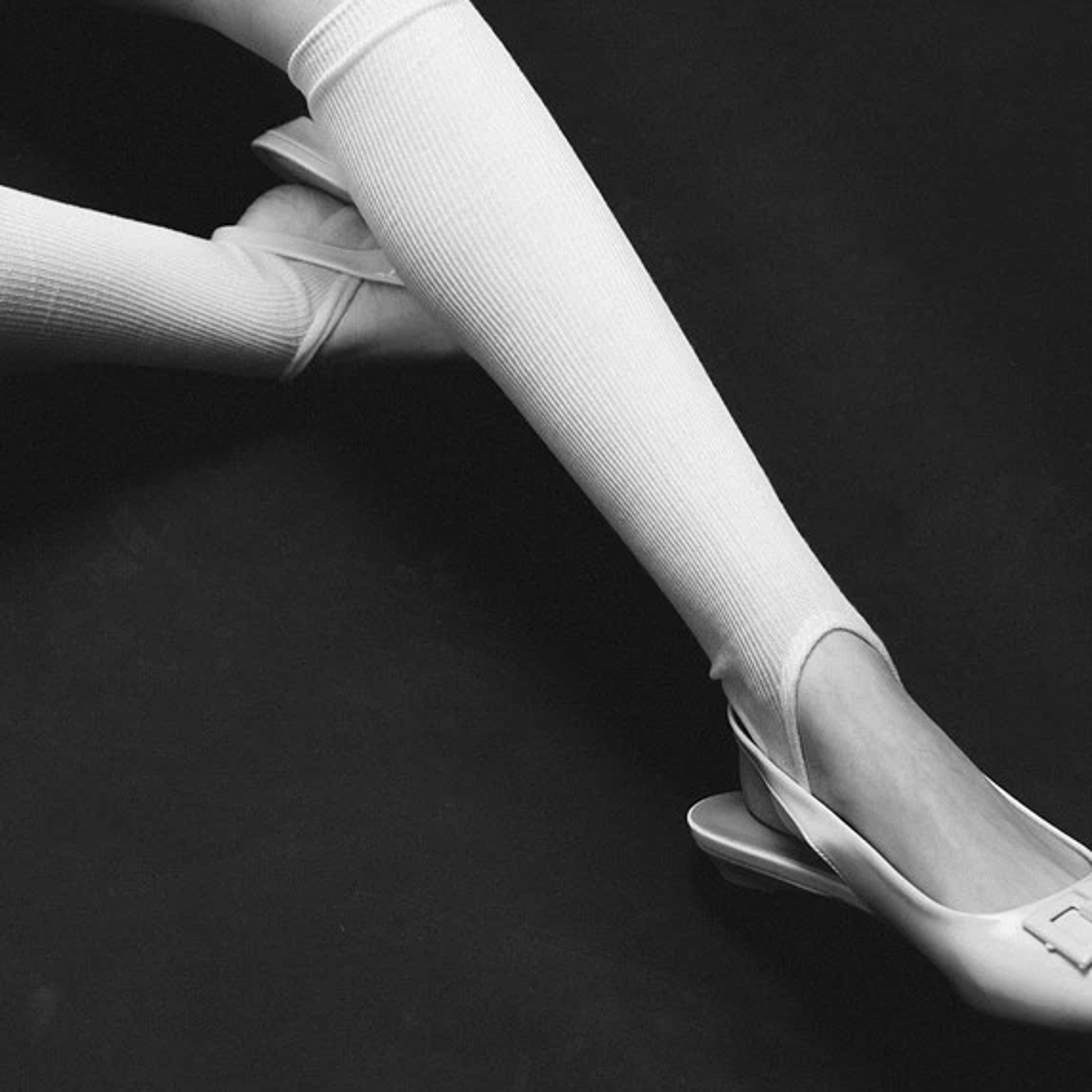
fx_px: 2784
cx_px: 191
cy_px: -269
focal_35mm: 78
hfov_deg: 21.9
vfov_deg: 20.5
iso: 100
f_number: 4
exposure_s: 1/160
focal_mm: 35
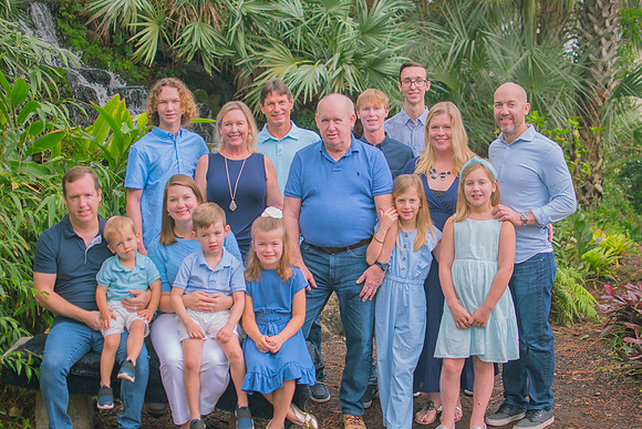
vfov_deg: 26.0
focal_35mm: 52
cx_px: 321
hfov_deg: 38.2
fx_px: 928
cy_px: 214
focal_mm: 35
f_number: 2.2
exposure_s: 1/250
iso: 100
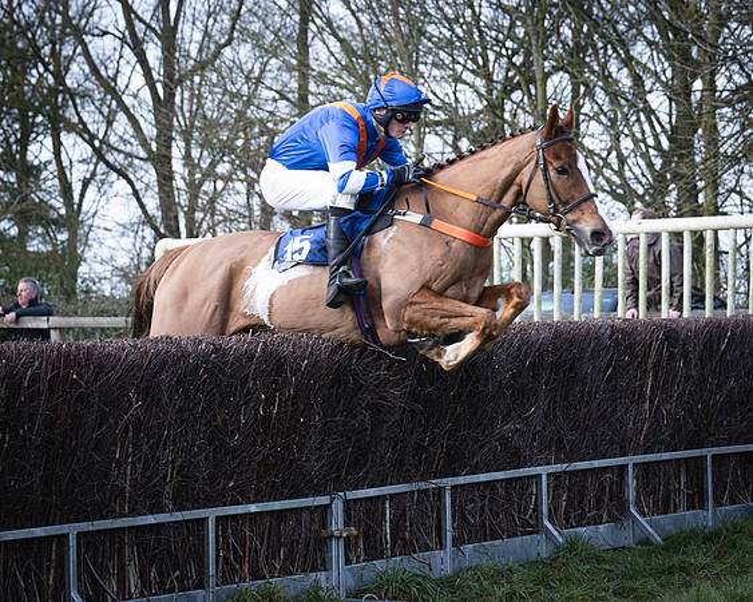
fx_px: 2636
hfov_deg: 16.3
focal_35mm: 118
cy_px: 301
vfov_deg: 13.0
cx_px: 319
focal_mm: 70
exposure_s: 1/1000
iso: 400
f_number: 4
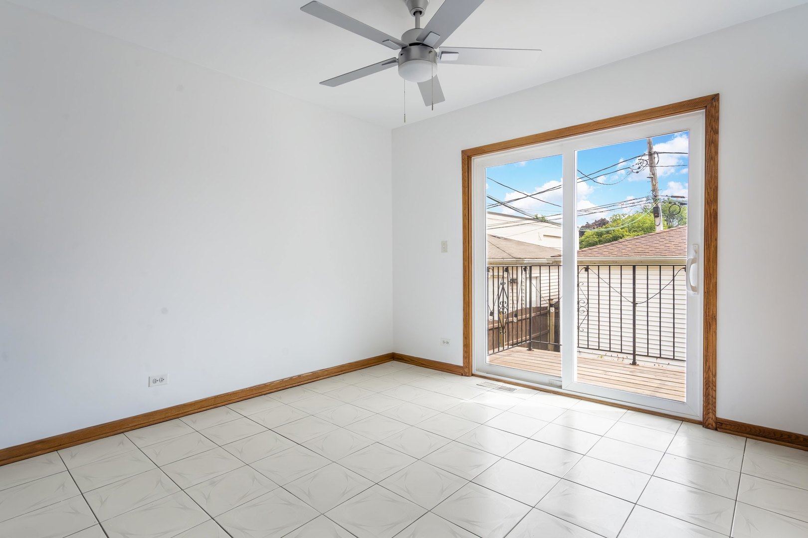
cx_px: 404
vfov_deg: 67.4
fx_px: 404
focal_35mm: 18
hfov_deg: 90.0
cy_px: 269
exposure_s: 1/320
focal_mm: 18
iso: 640
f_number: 9
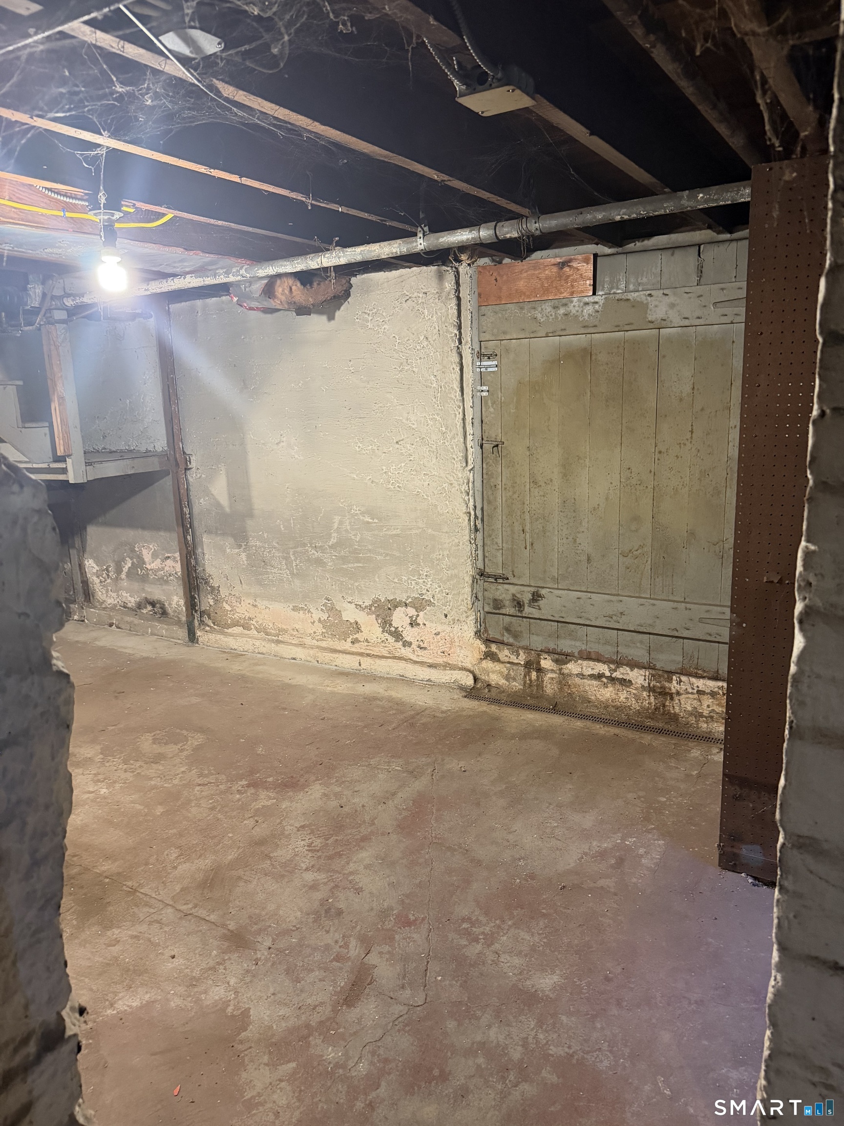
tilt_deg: -12.2
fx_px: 780
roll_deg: +2.2
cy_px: 563
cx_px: 422
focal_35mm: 24
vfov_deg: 71.6
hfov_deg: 56.8
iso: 640
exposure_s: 1/40
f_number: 1.78
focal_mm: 6.76
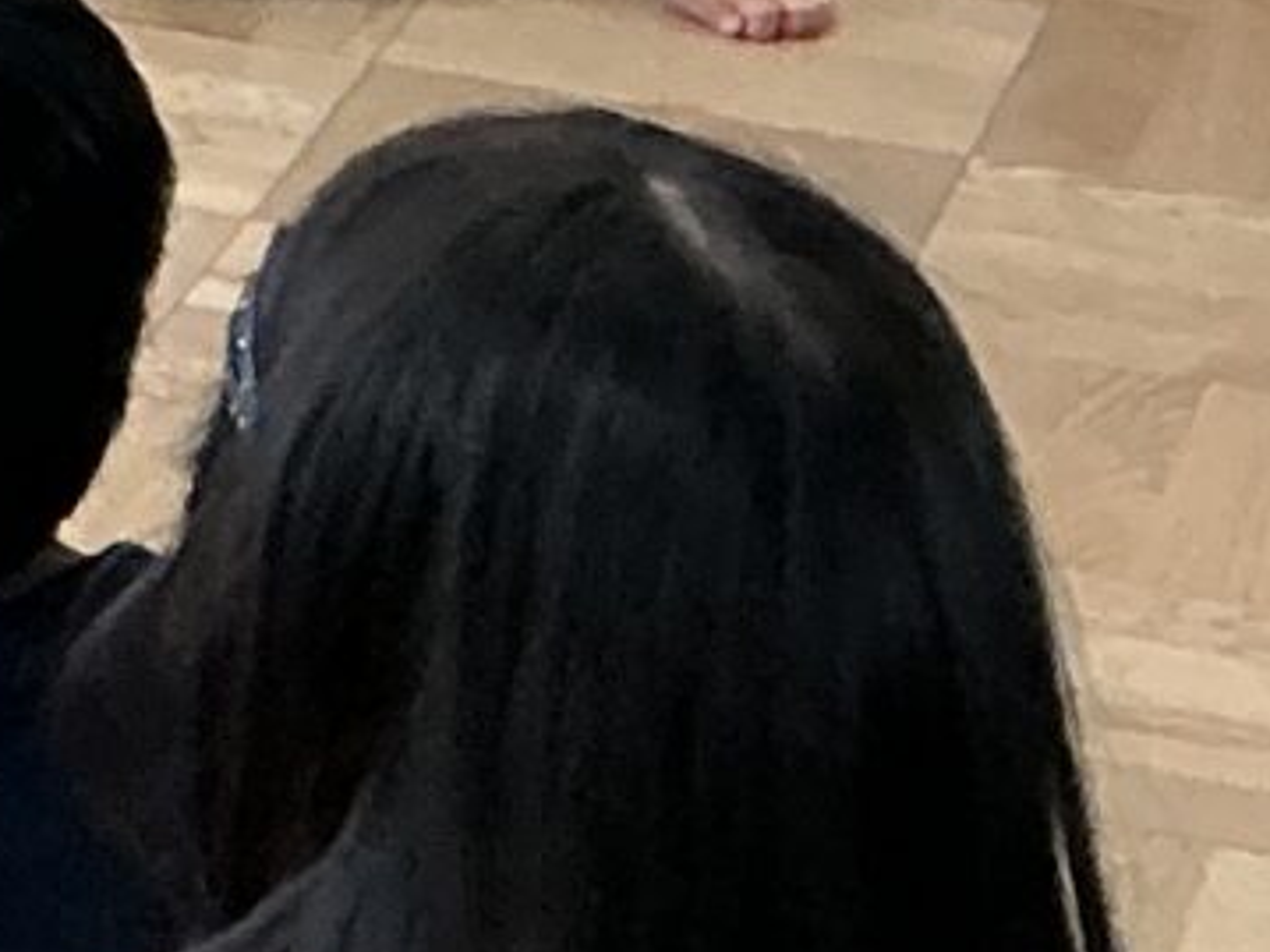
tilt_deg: -14.6
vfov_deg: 7.0
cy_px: -591
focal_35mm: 207
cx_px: -3223
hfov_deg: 7.6
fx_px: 7592
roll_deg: +0.0
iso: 50
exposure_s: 1/100
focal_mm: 3
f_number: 1.8
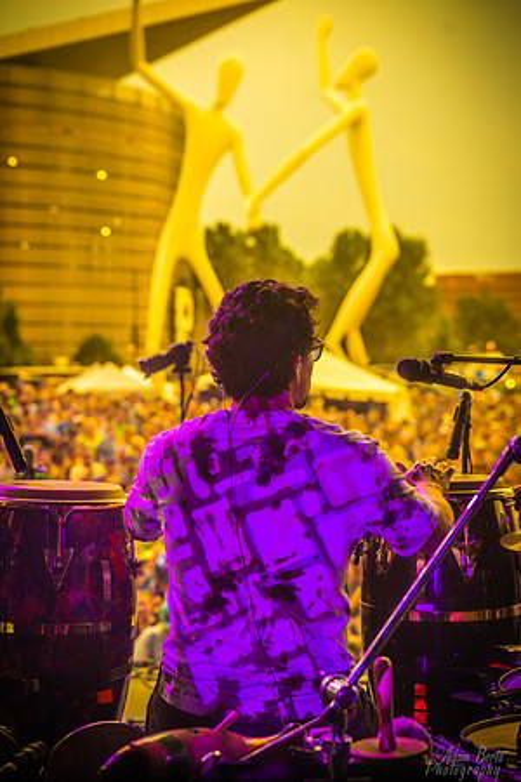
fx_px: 1628
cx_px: 260
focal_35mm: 75
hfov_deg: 18.2
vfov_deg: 27.0
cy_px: 391
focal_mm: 75
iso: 400
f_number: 4.5
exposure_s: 1/200
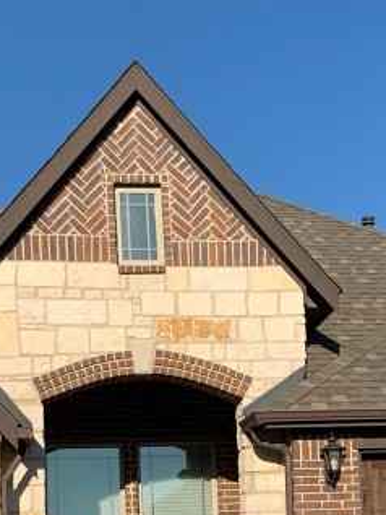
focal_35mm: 84
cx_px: 259
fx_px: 1248
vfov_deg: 22.6
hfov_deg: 17.5
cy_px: 481
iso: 25
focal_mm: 4.25
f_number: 1.8
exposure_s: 1/2611
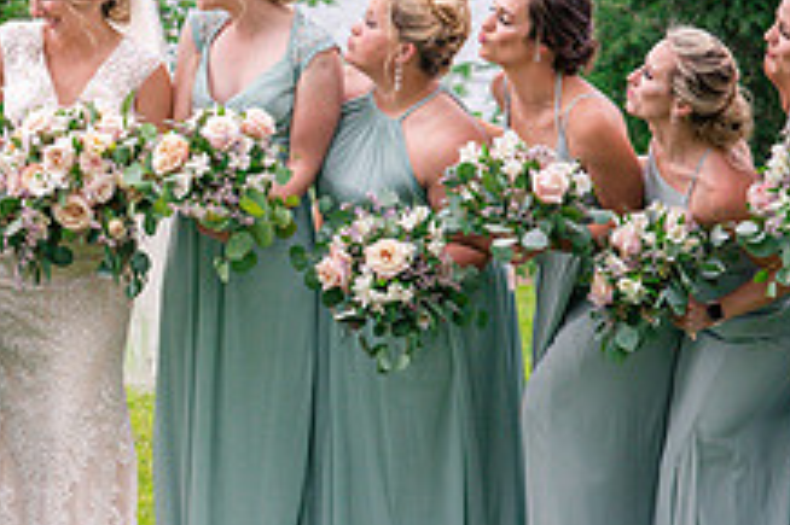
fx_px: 5065
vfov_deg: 5.9
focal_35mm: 231
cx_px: 24
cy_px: 241
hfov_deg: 8.9
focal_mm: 85
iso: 500
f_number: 4.5
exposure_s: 1/1250
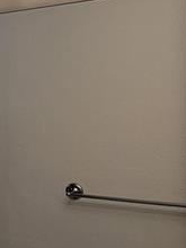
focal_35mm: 71
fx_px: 509
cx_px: -268
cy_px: 115
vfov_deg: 27.4
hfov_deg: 14.0
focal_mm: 2.2
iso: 64
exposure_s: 1/60
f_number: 2.2
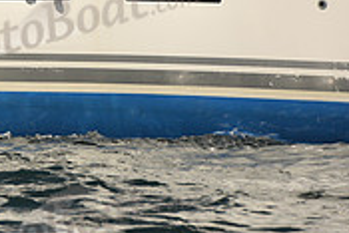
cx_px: -183
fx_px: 6433
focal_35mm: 663
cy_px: -51
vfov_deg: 2.1
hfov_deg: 3.1
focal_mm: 200
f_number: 9
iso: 250
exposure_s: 1/640
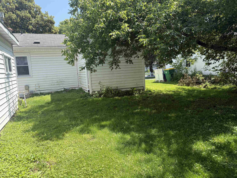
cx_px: 118
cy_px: 89
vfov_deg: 56.8
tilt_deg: -5.6
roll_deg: +3.3
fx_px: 164
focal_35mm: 24
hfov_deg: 71.6
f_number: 1.78
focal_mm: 6.76
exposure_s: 1/1689
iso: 100
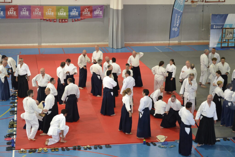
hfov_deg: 28.1
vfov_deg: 18.9
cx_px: 118
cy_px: 78
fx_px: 470
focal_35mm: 72
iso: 1400
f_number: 5.3
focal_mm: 48
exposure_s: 1/60
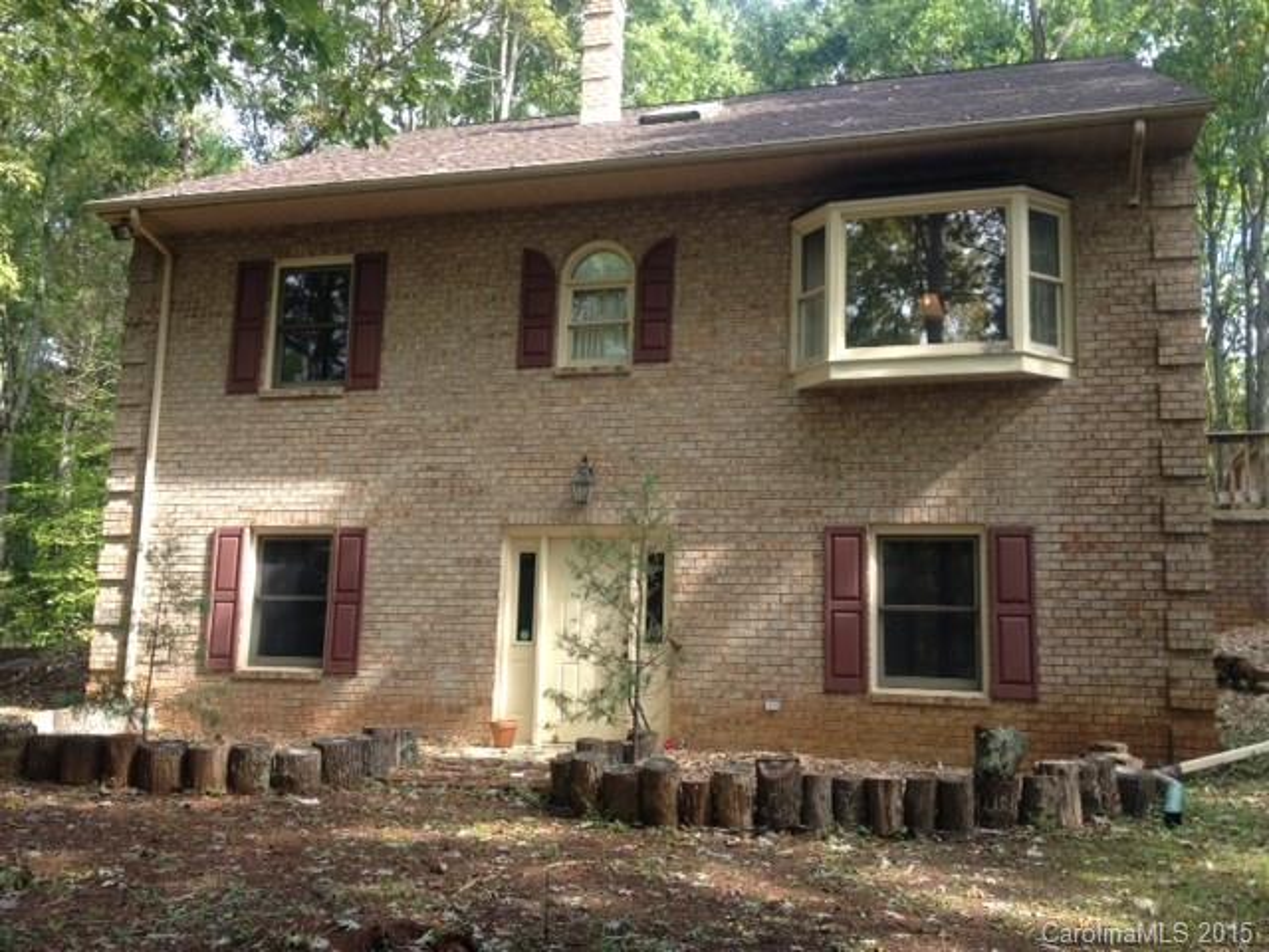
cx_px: 634
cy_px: 476
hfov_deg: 52.6
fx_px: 1283
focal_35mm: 35
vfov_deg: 40.7
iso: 50
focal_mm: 4.28
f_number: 2.4
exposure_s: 1/159
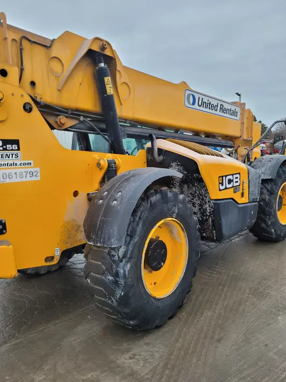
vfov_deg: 65.3
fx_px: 298
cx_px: 139
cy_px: 195
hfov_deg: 51.3
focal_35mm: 27
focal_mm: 5.4
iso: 64
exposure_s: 1/120
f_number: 1.8
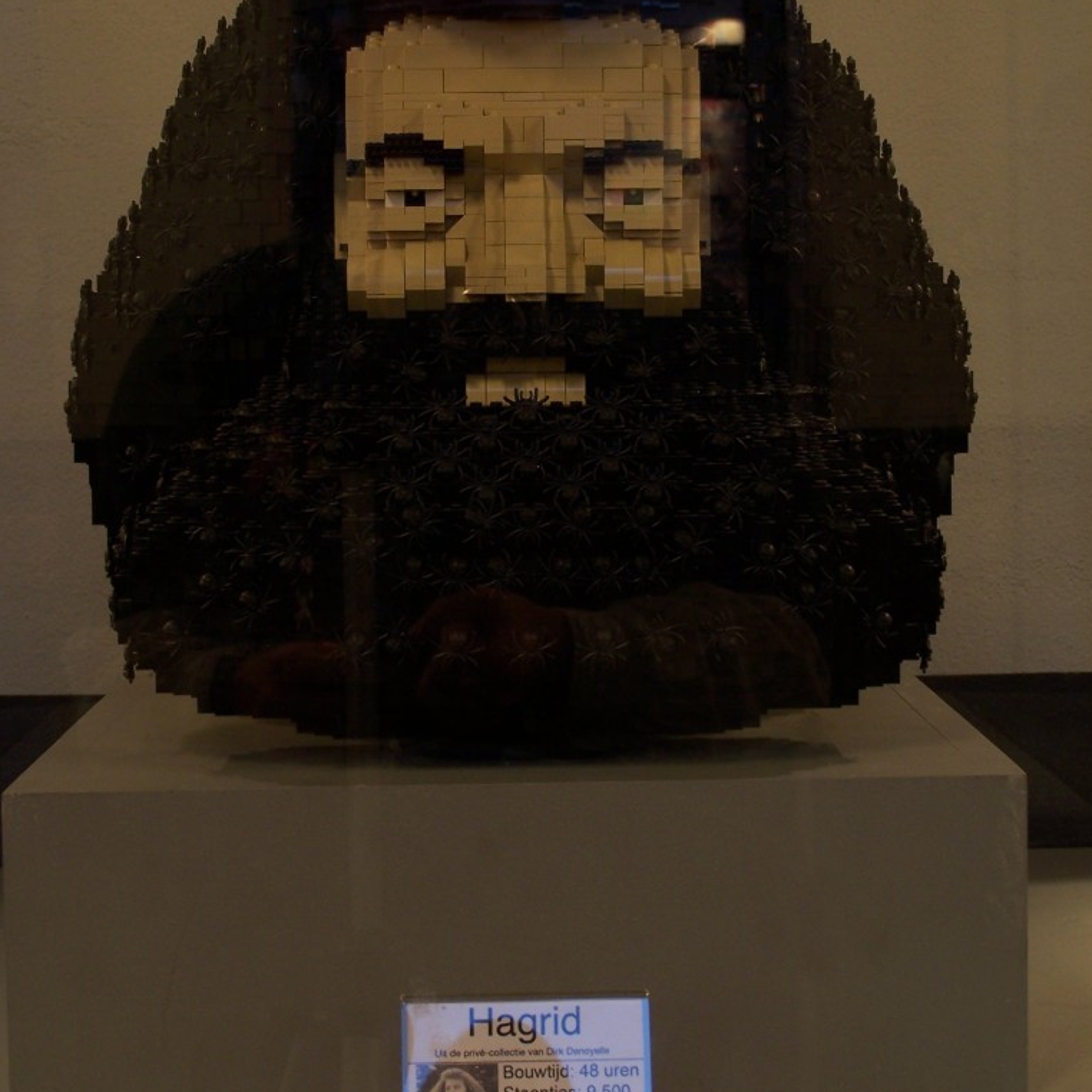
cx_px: 549
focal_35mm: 82
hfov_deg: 21.1
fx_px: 2927
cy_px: 514
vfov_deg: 21.1
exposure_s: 1/2
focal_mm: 11.5
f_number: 3.2
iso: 80
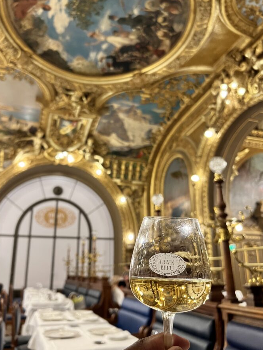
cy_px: 174
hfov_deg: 46.8
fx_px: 304
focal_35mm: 30
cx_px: 121
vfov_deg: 59.9
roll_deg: -0.1
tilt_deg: +17.7
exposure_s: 1/50
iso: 400
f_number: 1.5
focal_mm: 5.7
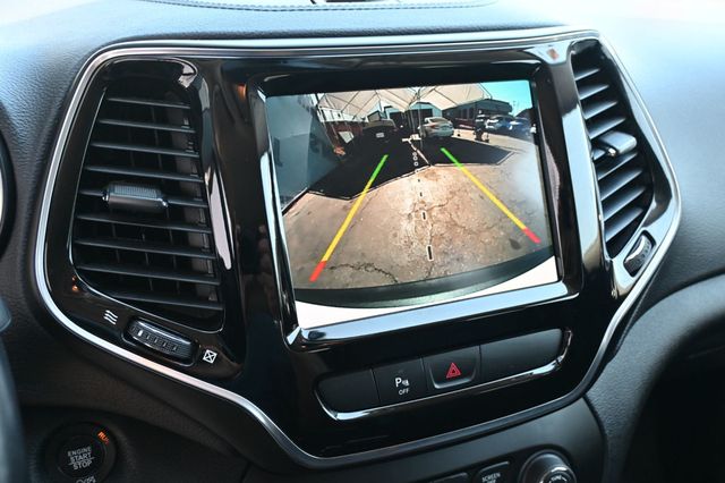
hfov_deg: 59.5
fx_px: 634
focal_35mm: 32
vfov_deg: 41.7
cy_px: 242
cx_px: 362
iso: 900
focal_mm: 21
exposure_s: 1/125
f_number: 4
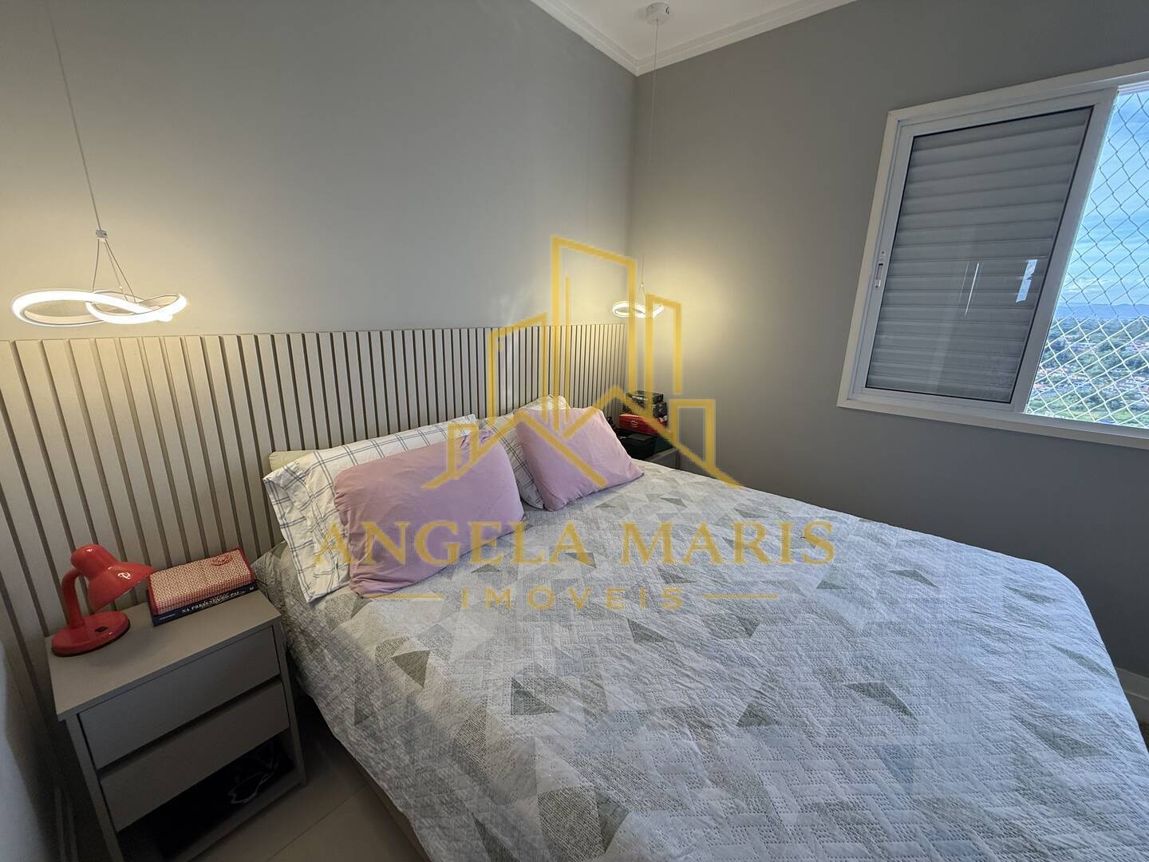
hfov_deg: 102.1
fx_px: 465
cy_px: 431
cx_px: 574
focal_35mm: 14
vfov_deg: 85.7
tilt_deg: -14.7
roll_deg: -1.7
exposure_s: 1/120
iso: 100
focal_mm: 2.22
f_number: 2.2
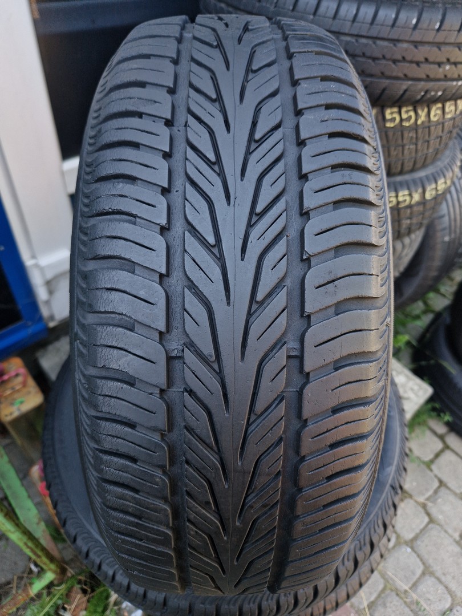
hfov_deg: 58.9
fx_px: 409
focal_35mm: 23
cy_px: 308
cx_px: 231
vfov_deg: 73.9
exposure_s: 1/377
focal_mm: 5.4
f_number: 1.8
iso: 50
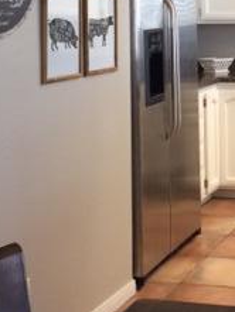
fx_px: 760
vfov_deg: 22.5
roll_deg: +1.2
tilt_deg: -2.2
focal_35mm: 84
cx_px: 285
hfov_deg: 16.8
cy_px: 13
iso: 80
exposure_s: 1/30
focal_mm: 4.15
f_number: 2.2
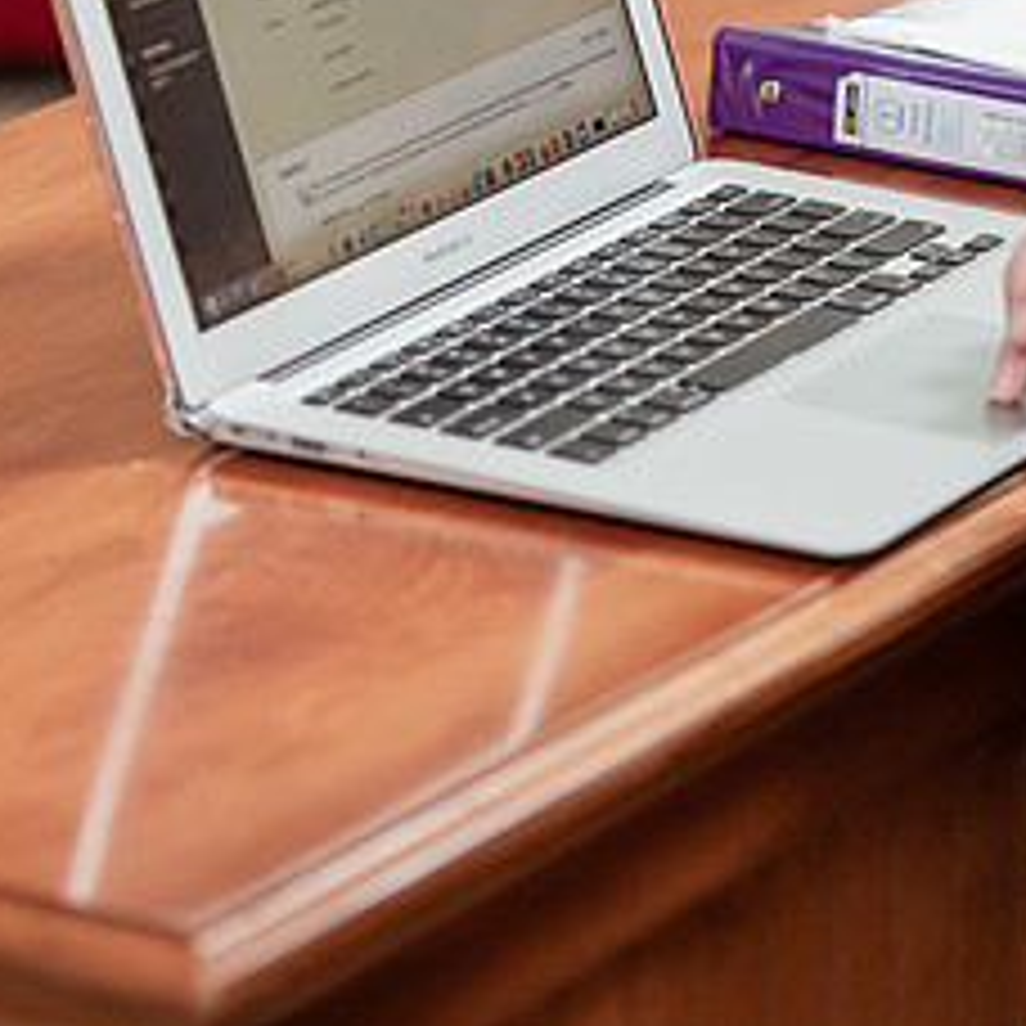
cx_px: 770
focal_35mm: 251
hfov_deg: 7.0
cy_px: 232
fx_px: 8417
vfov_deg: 7.0
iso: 1250
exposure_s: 1/200
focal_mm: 116
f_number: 3.2
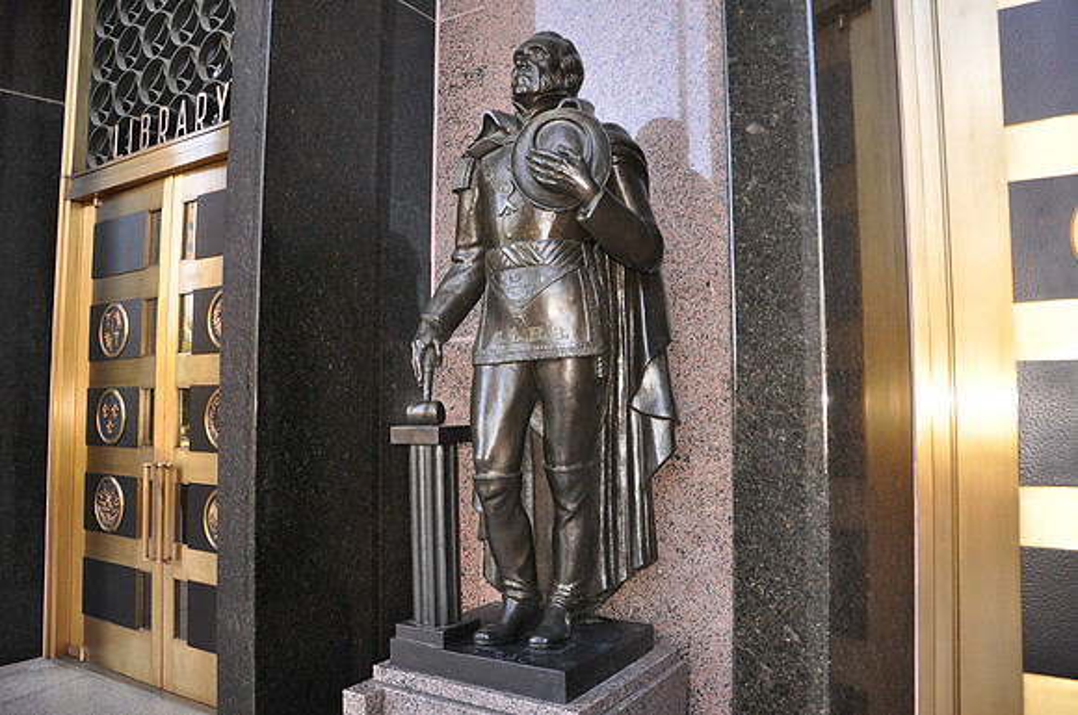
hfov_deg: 67.5
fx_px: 807
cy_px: 358
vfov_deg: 47.8
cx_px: 539
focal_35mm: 27
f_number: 3.5
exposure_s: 1/60
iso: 800
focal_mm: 18
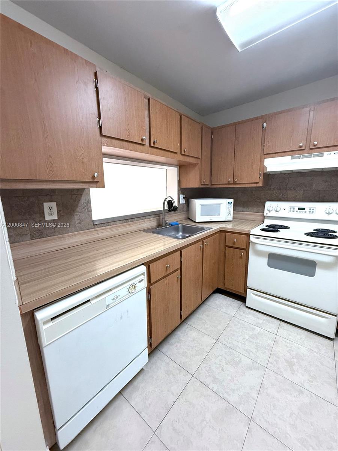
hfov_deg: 85.7
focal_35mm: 14
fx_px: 182
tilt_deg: -10.1
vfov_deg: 102.1
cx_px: 169
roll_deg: +0.3
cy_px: 226
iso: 320
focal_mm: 2.22
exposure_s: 1/99
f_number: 2.2
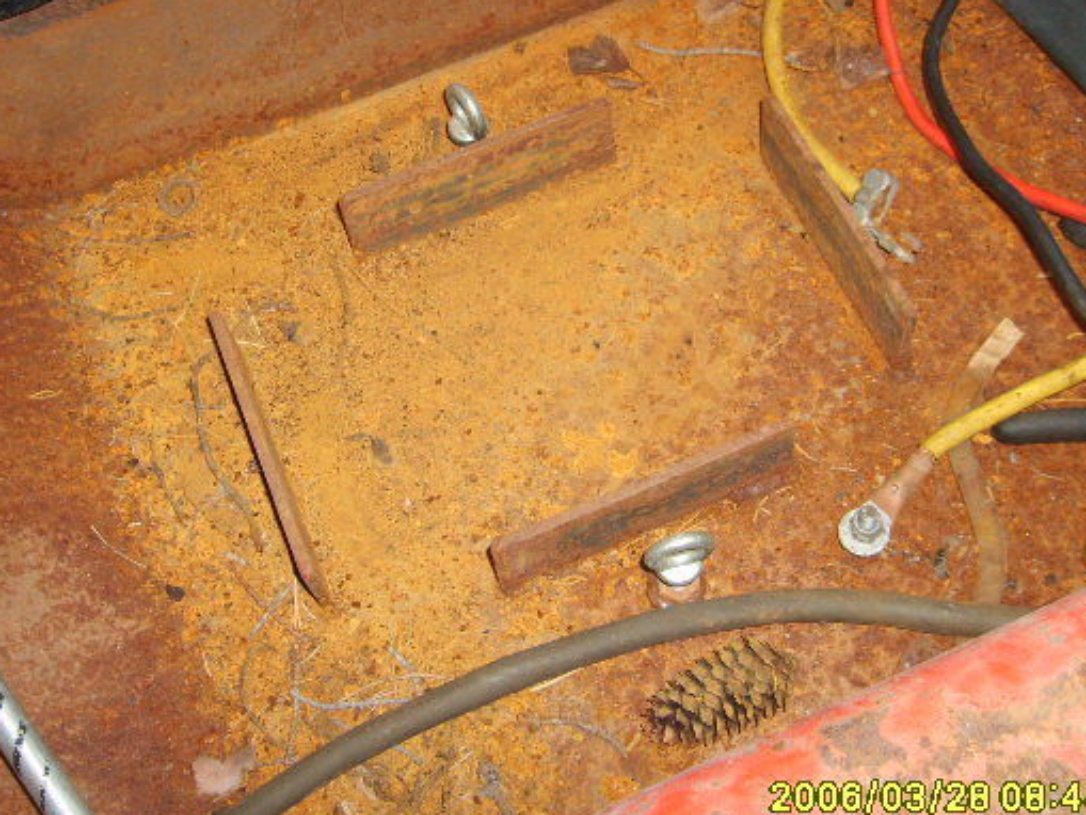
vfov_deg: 32.8
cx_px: 486
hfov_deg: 42.9
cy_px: 348
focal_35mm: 44
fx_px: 1381
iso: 100
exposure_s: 1/45
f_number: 2.8
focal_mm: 5.8
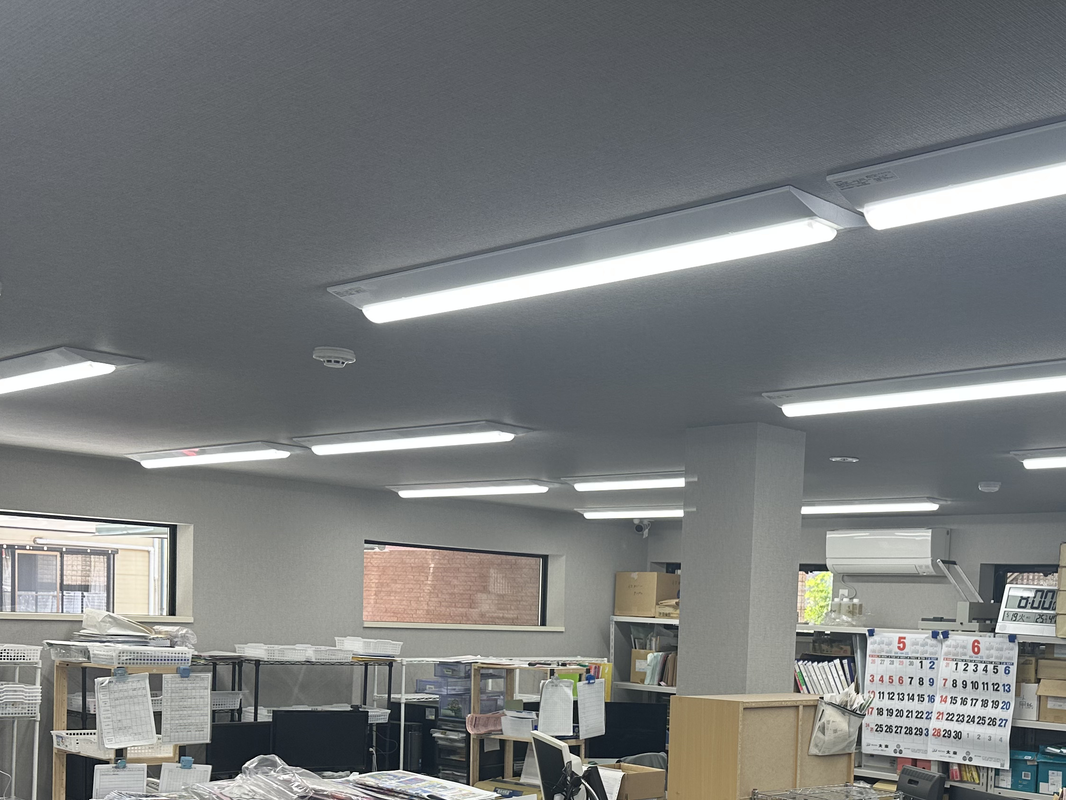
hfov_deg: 43.3
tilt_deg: -4.0
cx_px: 694
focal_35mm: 43
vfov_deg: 32.2
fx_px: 1324
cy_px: 693
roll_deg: -1.7
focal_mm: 6.86
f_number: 1.78
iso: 80
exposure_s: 1/191
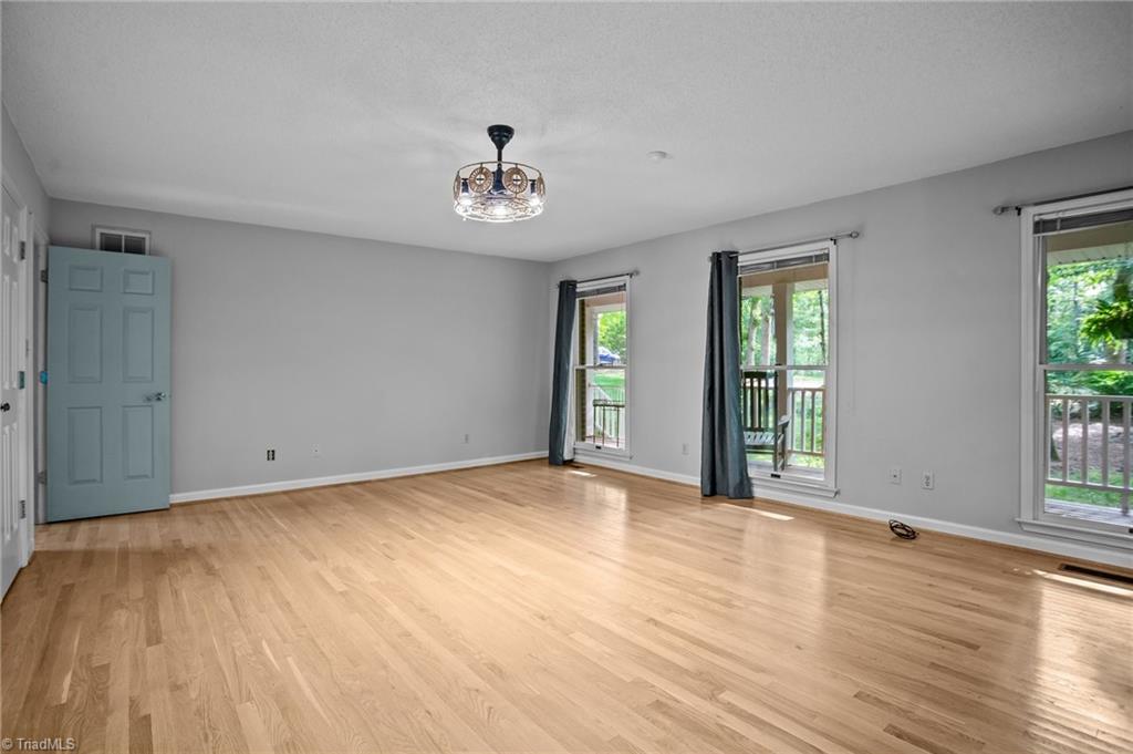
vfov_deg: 70.3
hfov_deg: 93.3
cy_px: 377
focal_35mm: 17
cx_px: 566
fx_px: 535
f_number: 6.3
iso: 400
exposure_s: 1/2.5
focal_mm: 17
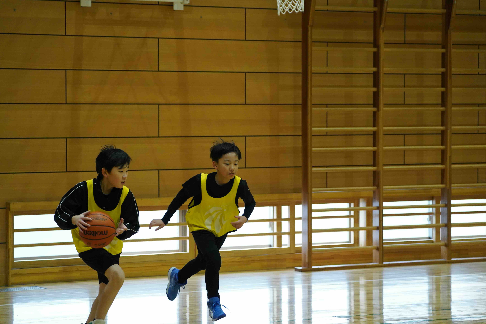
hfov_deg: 16.3
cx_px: 243
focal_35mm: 126
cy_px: 162
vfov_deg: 10.9
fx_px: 1701
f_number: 5
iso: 6400
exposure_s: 1/500
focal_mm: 126
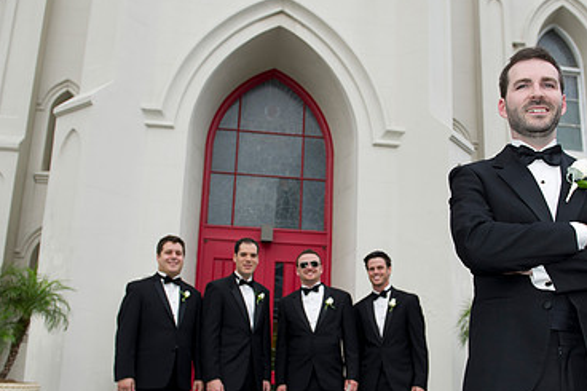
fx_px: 668
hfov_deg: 47.1
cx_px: 357
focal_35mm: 41
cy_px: 222
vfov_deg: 32.6
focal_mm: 26
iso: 200
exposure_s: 1/125
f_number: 4
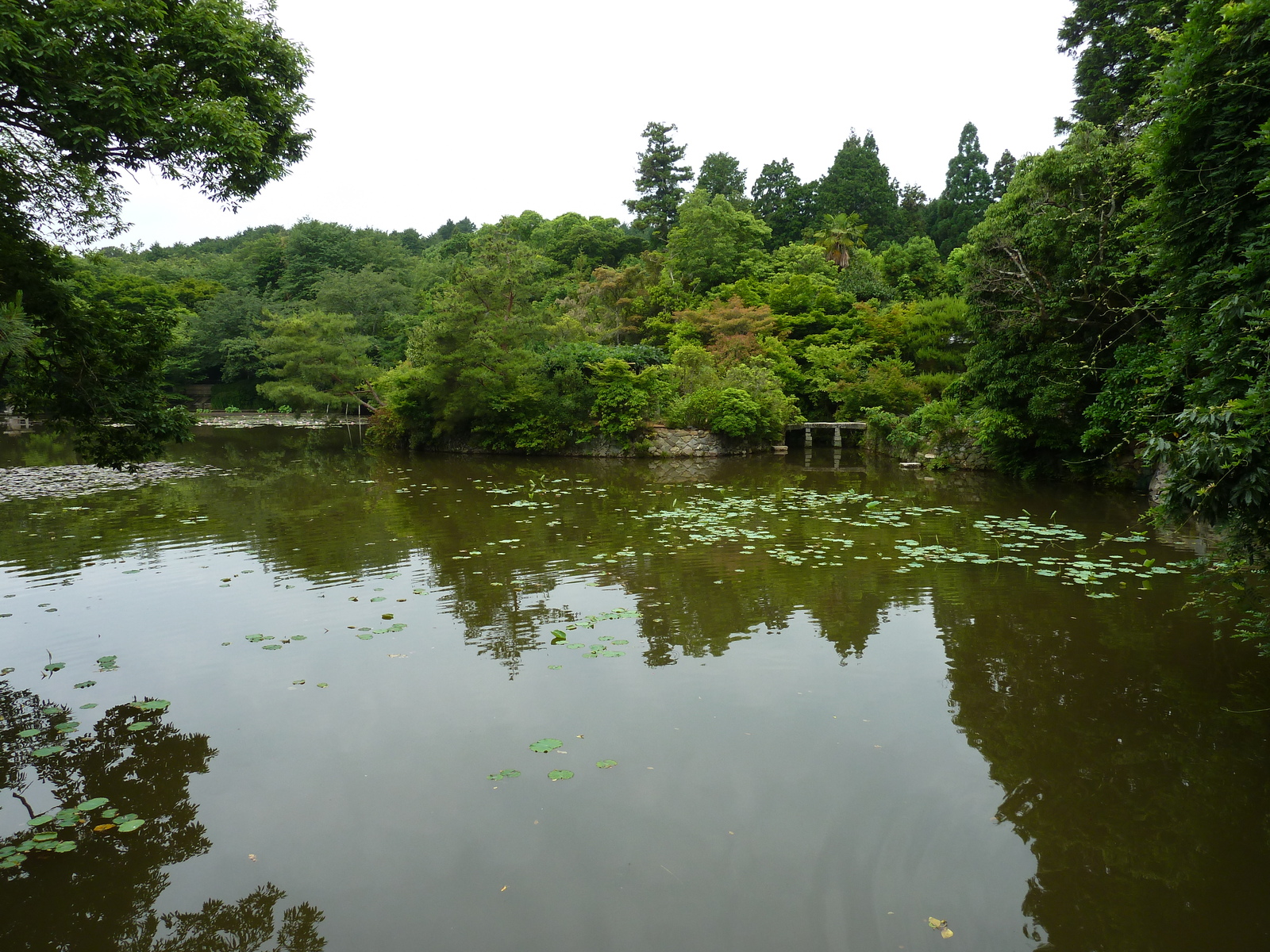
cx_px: 635
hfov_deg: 69.4
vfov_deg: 54.9
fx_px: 917
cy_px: 476
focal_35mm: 25
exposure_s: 1/100
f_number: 4
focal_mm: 4.1
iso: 80
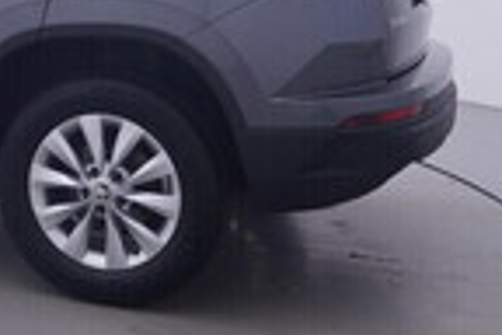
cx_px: -134
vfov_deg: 15.4
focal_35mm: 86
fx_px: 1198
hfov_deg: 21.6
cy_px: -51
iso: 200
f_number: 5
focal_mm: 15
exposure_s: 1/80
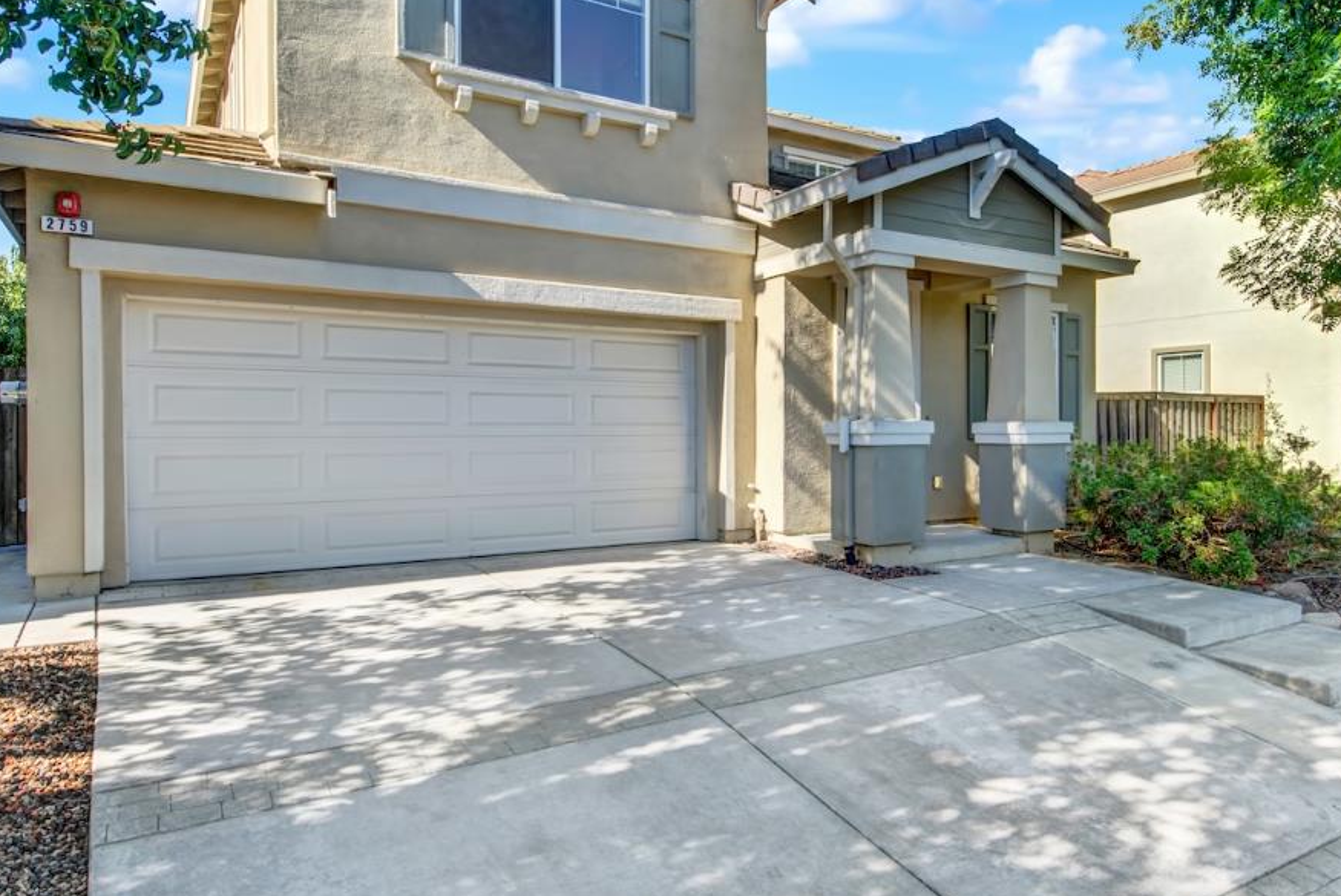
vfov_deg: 53.2
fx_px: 895
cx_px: 746
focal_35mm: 24
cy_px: 433
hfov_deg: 73.4
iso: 100
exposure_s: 1/30
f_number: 14
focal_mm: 14
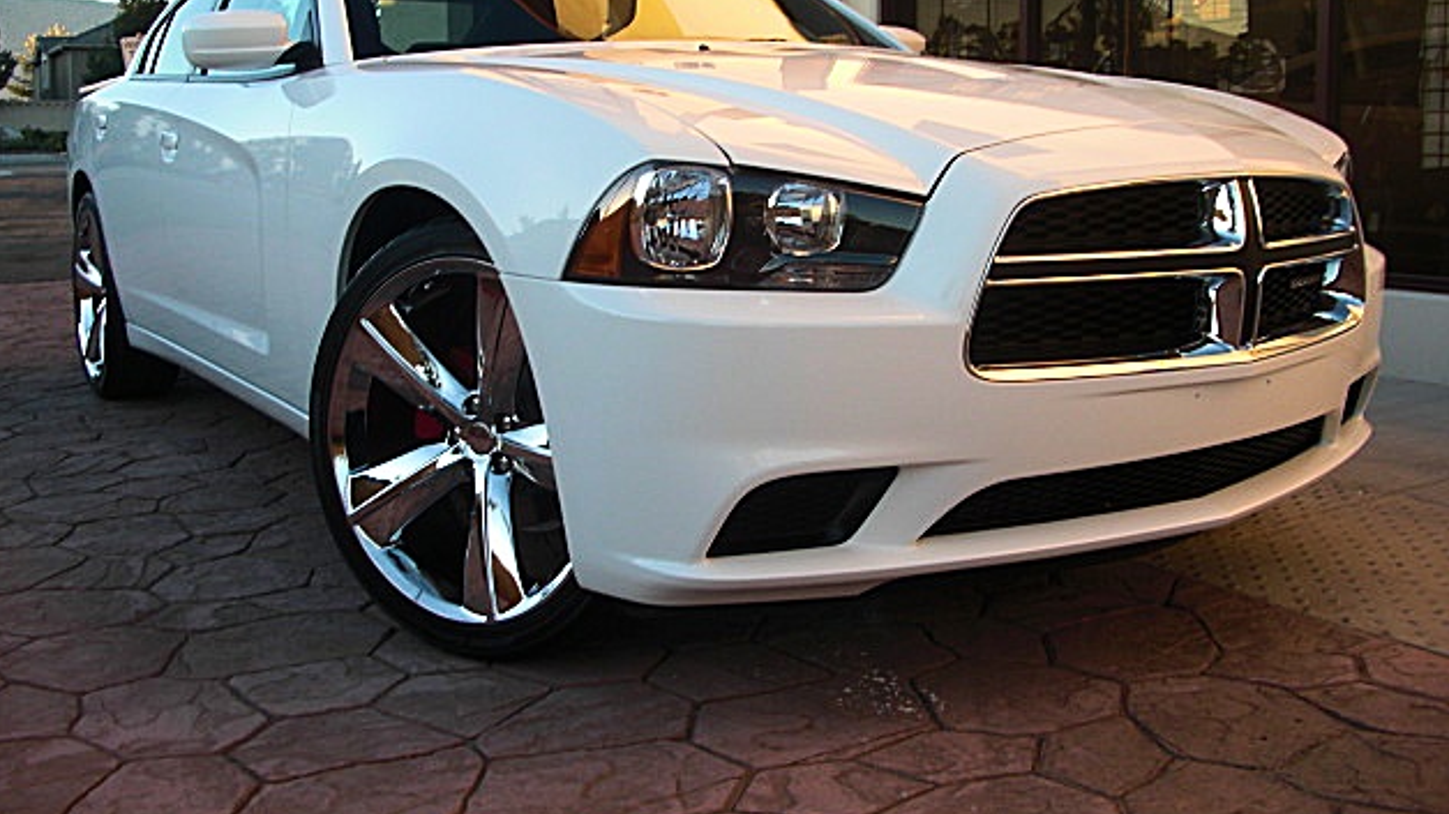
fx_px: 1537
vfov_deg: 29.6
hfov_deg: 50.5
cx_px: 713
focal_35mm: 40
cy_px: 346
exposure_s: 1/100
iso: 50
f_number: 2.8
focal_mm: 6.3
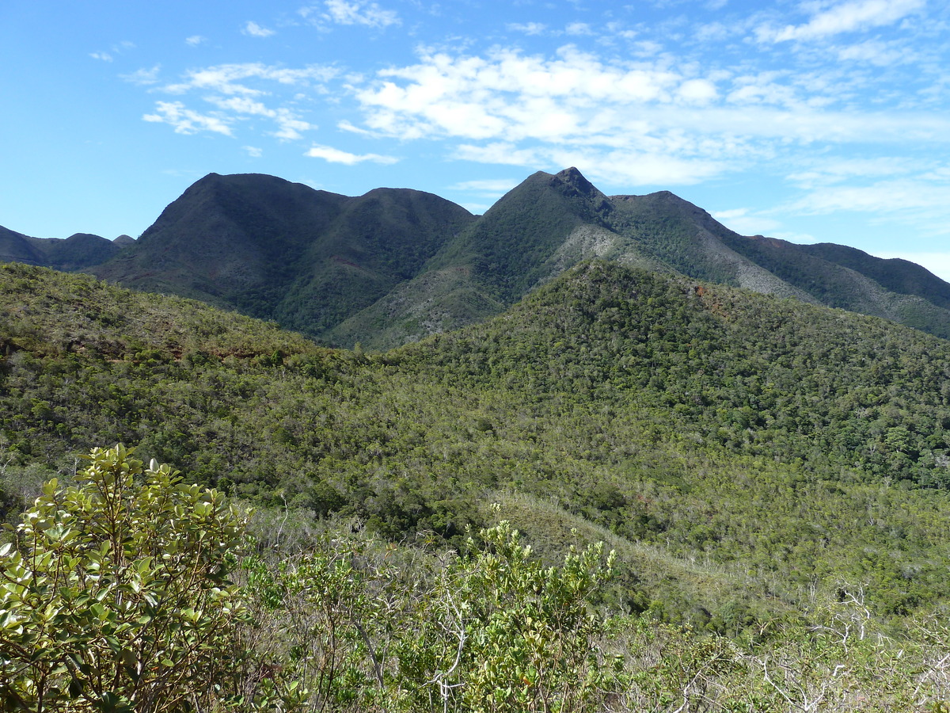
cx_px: 475
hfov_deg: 69.4
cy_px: 356
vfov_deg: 54.9
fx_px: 686
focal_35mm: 25
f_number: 4
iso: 80
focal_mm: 4.1
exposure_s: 1/250
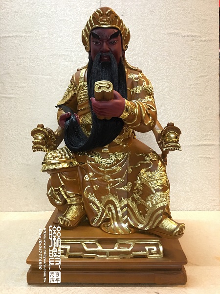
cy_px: 147
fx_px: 246
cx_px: 110
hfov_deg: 48.2
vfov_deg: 61.7
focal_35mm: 29
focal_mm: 4.15
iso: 100
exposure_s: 1/10
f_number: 2.2
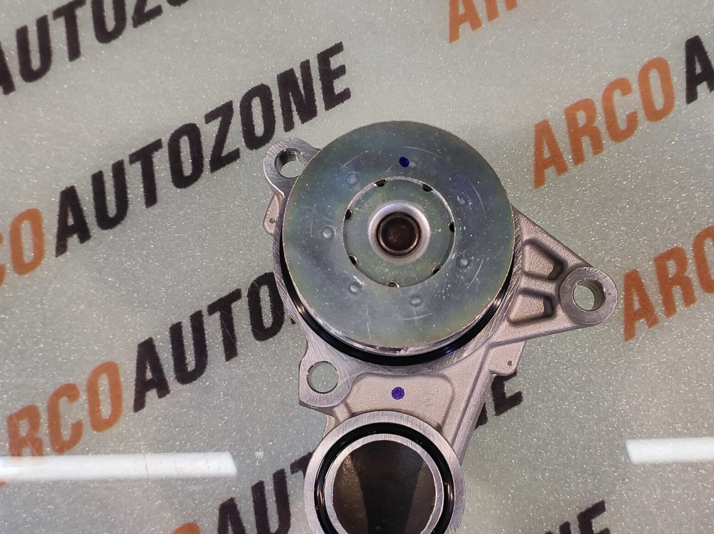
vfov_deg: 49.7
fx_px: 577
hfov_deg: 63.5
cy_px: 282
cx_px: 356
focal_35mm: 28
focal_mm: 4.74
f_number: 1.79
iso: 107
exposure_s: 1/50
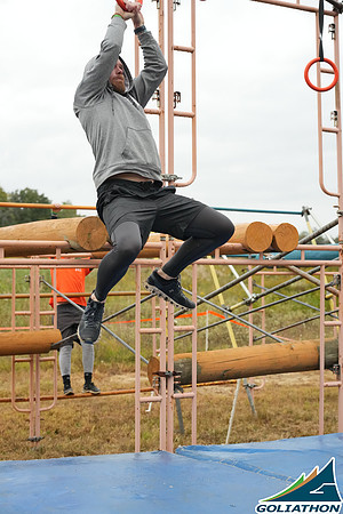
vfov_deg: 33.4
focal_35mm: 60
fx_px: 857
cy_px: 257
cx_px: 172
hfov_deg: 22.6
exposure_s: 1/2500
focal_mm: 60
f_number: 4
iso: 5000
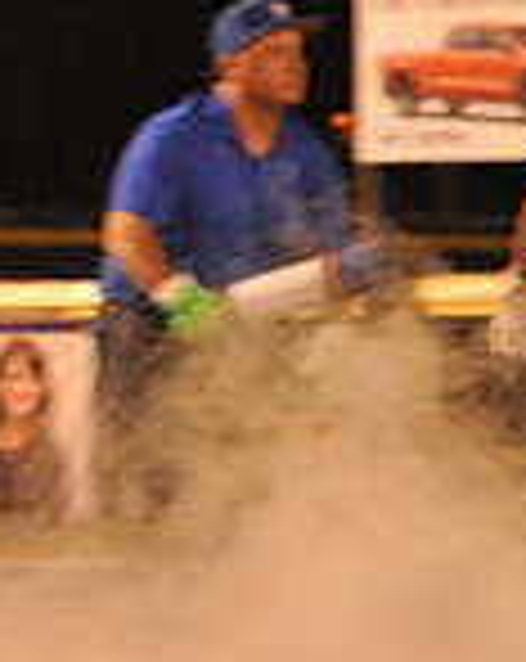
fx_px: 8687
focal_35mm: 445
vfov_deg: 4.4
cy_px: 36
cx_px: -513
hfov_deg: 3.4
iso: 5000
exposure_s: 1/160
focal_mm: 120
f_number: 7.1
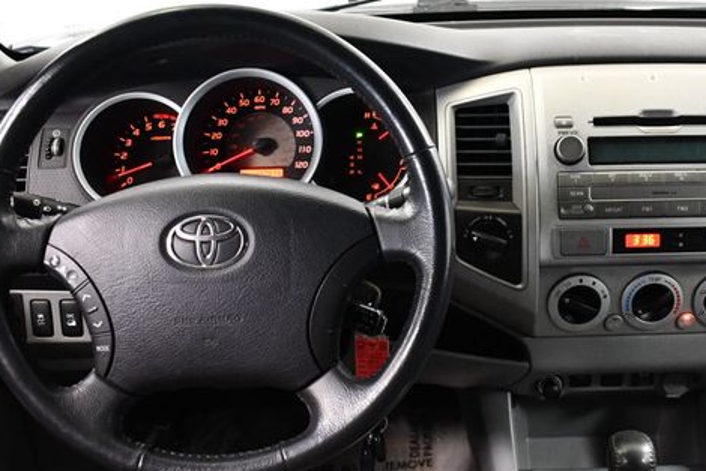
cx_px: 437
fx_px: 961
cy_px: 248
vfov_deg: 27.6
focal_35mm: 49
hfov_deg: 40.1
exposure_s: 1/60
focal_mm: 18
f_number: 3.5
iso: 3200
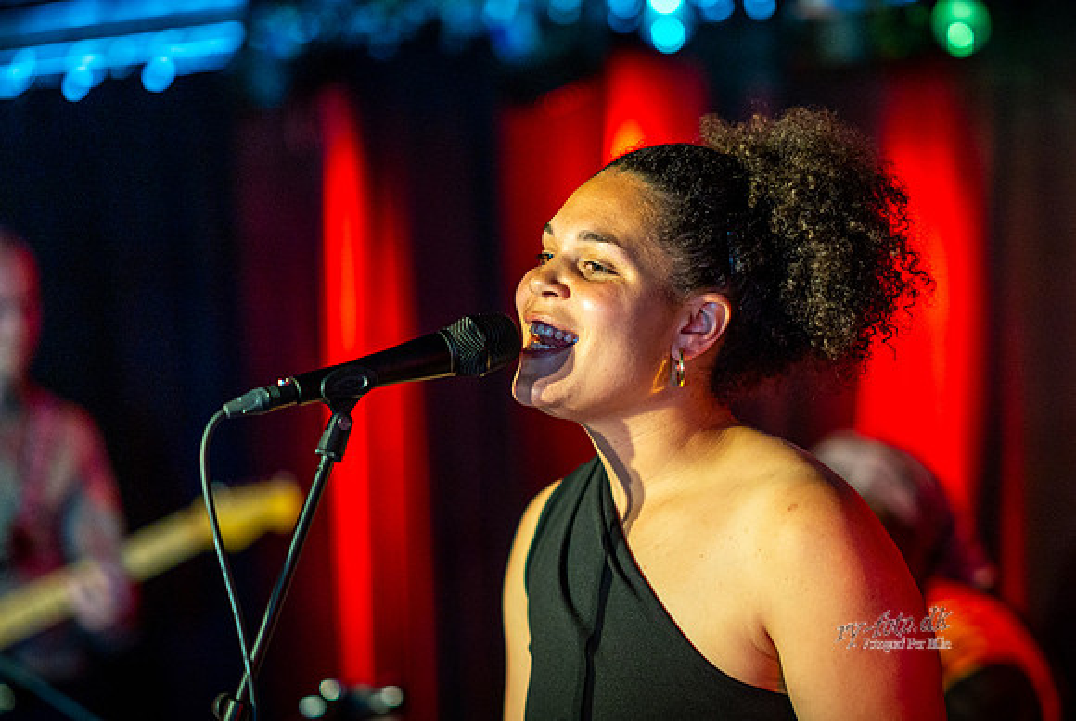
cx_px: 651
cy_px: 431
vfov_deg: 13.3
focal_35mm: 103
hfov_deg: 19.7
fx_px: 3092
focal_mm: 85
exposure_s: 1/200
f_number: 1.4
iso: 1250
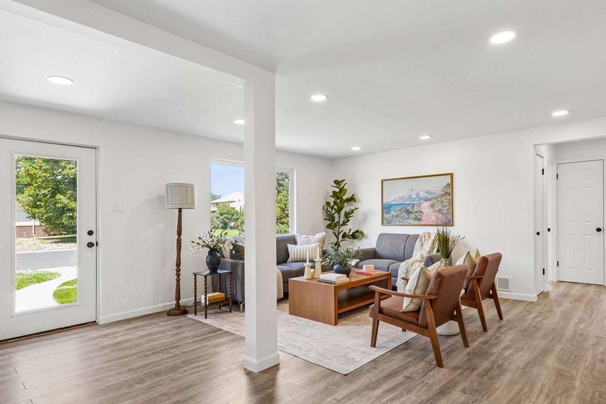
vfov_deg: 61.8
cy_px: 218
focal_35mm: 20
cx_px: 308
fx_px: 337
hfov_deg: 84.0
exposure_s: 1/15
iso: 800
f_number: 8
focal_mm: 10
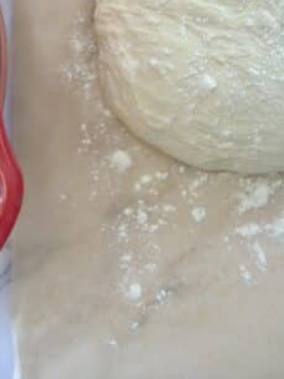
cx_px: 113
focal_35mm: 79
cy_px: 87
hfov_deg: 18.6
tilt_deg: -89.0
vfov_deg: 24.4
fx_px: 864
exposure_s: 1/185
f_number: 1.78
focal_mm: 6.86
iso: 80
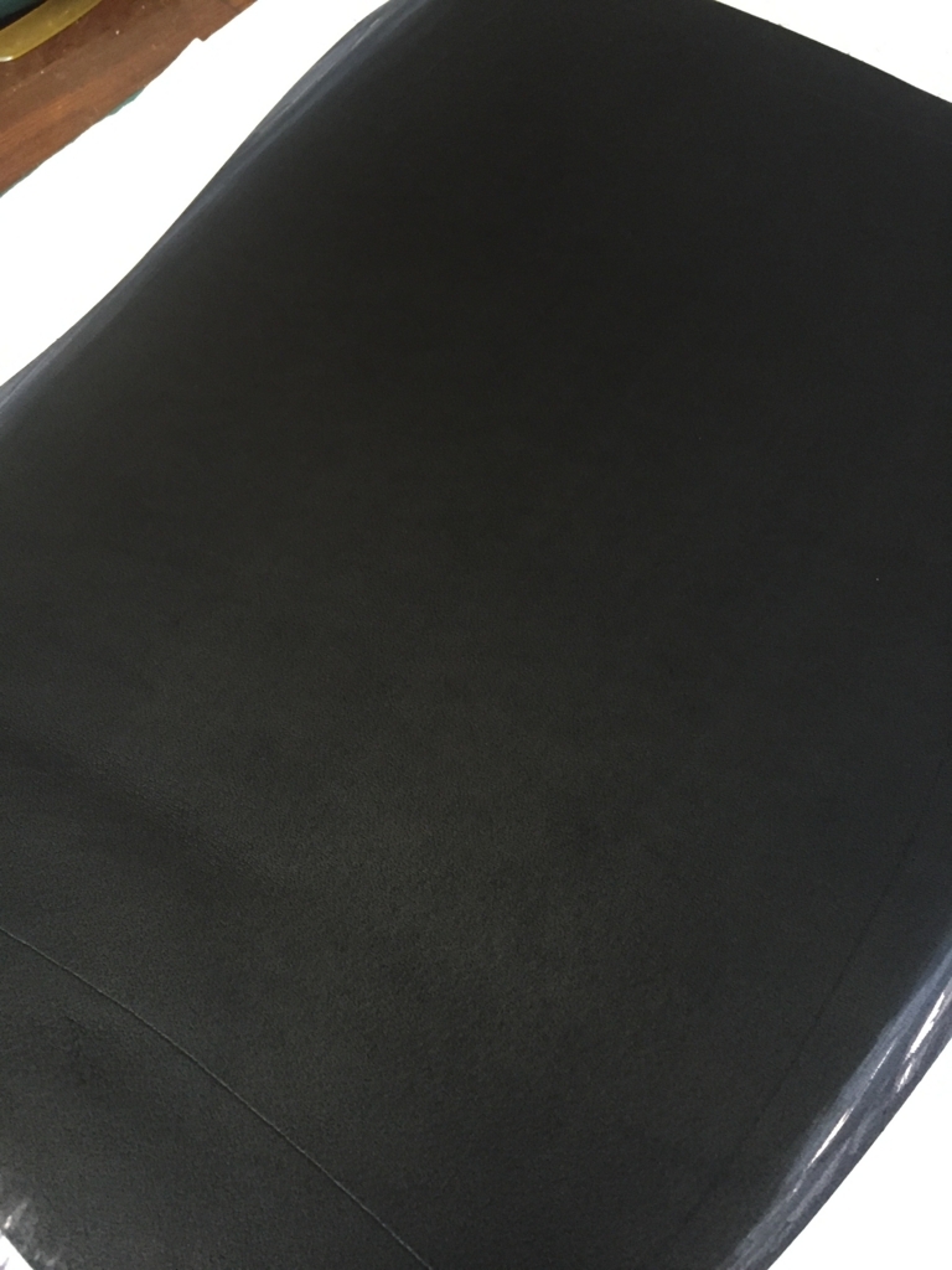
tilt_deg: -64.3
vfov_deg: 61.7
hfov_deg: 48.2
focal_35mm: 29
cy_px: 635
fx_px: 1063
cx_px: 476
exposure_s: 1/15
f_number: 2.2
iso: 250
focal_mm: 4.15
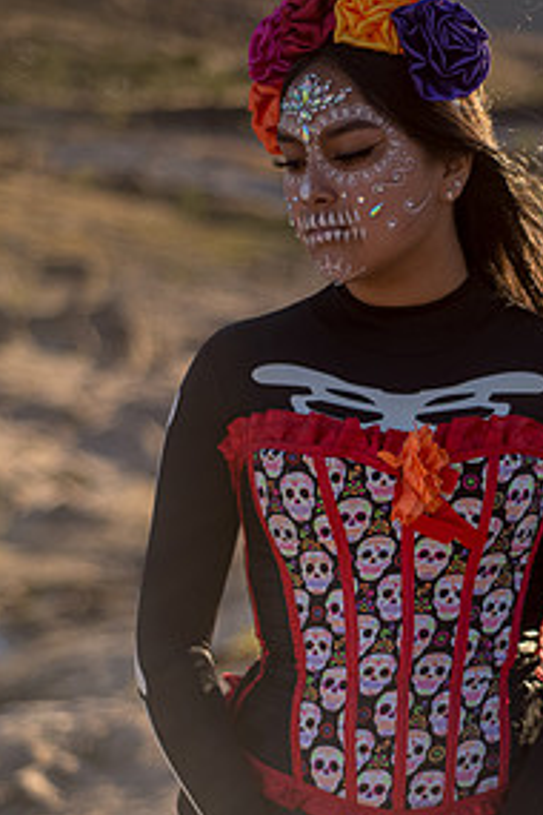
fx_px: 1787
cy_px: 520
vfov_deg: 25.6
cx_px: 414
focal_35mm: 79
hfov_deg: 17.2
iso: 100
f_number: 1.8
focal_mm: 50
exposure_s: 1/4000
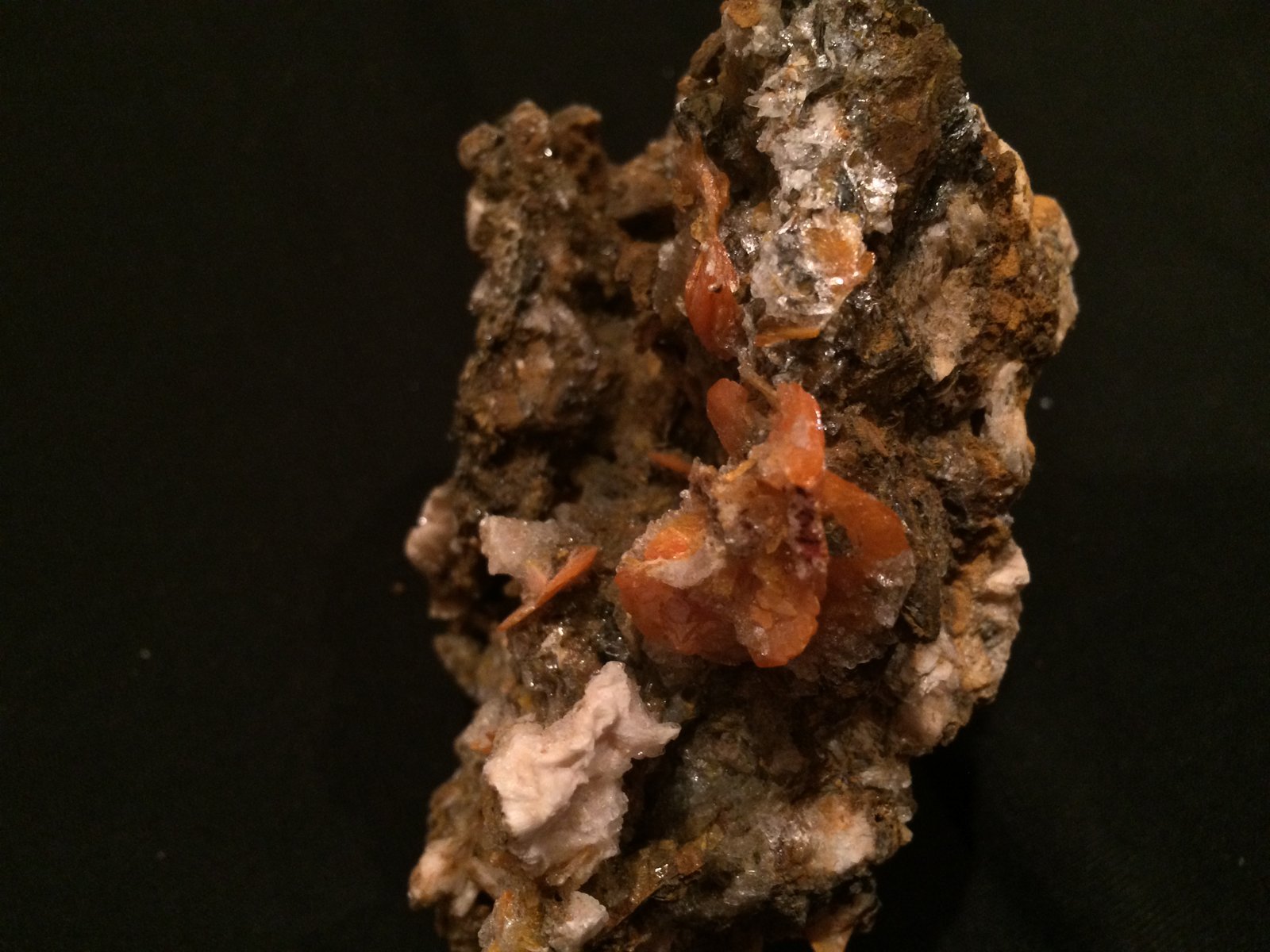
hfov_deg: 61.7
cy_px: 476
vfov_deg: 48.2
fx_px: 1064
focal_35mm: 29
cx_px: 635
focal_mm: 4.15
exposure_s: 1/15
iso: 320
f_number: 2.2
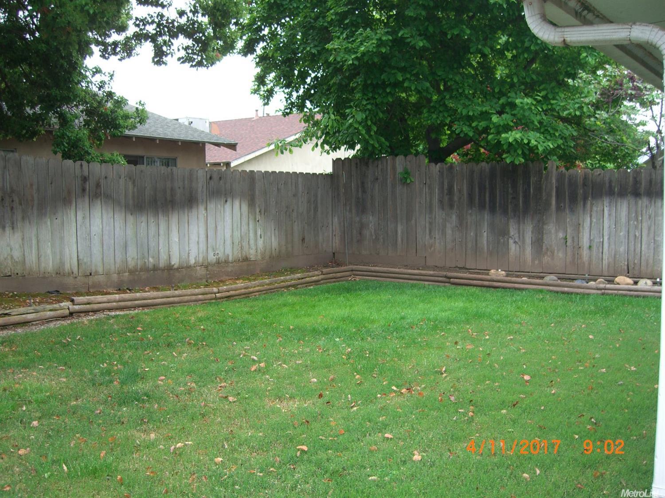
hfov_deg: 49.0
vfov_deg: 37.7
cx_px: 332
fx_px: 730
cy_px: 249
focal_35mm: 38
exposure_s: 1/100
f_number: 2.8
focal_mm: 7.9
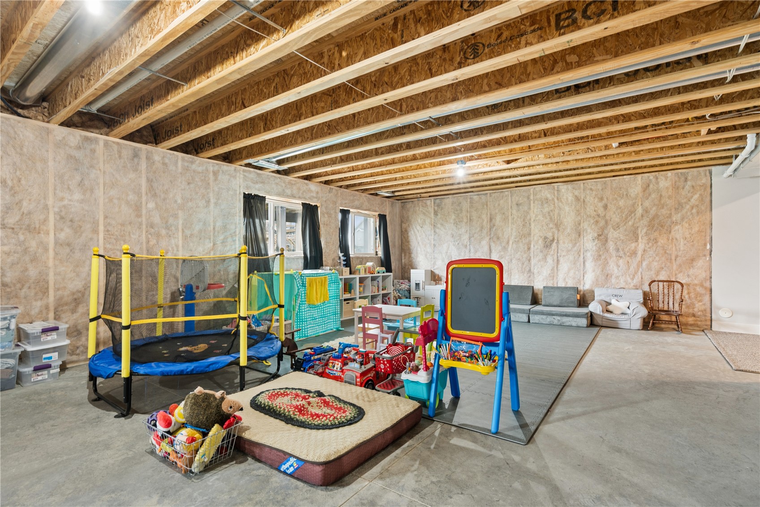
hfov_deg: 93.3
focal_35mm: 17
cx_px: 380
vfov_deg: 70.4
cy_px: 254
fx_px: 359
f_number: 8
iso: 400
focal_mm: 17
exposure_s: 1/2.5
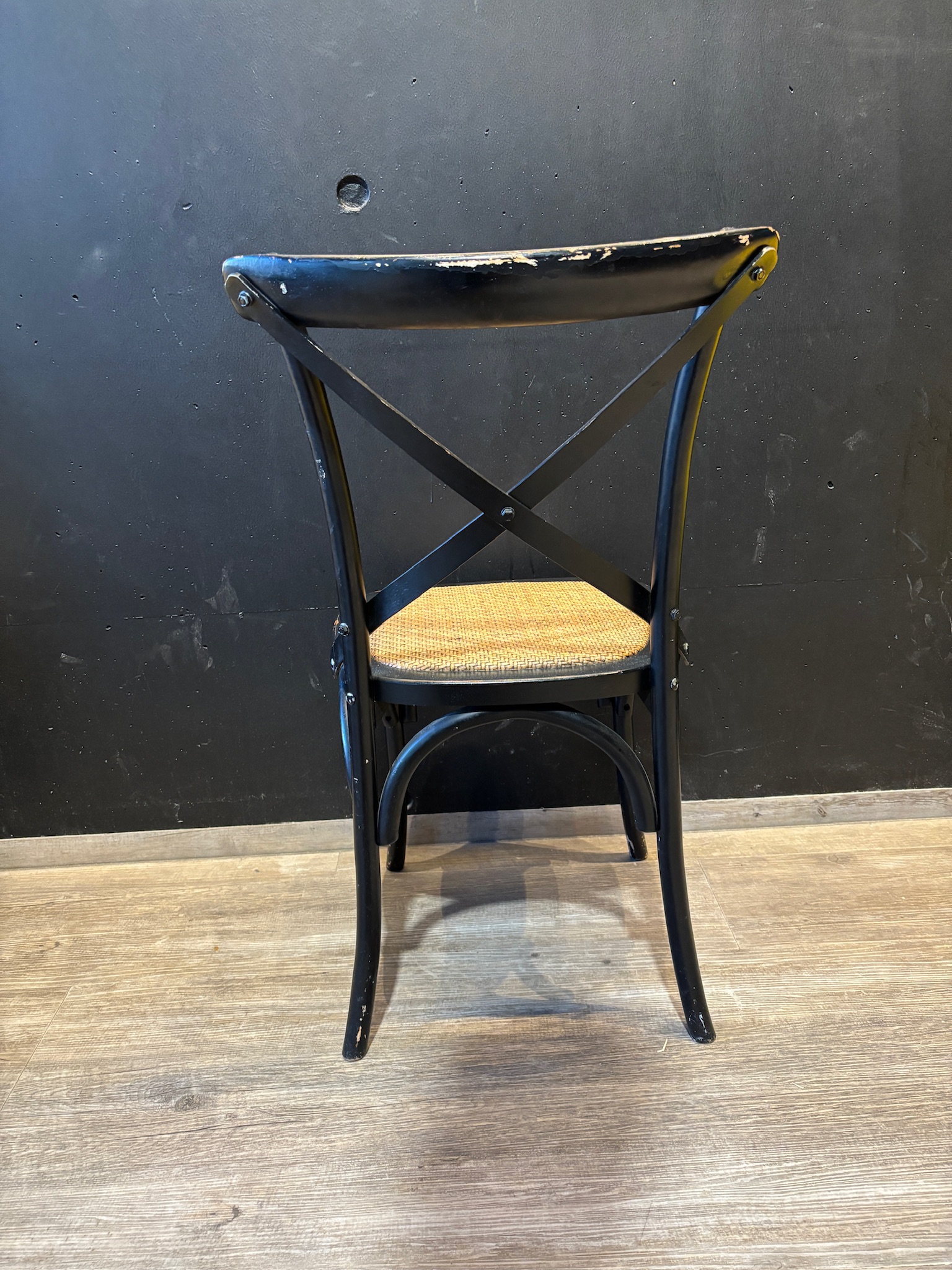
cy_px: 635
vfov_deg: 67.3
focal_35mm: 26
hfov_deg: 53.1
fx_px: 953
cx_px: 476
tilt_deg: -15.9
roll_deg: +2.0
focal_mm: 5.96
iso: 400
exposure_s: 1/50
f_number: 1.6
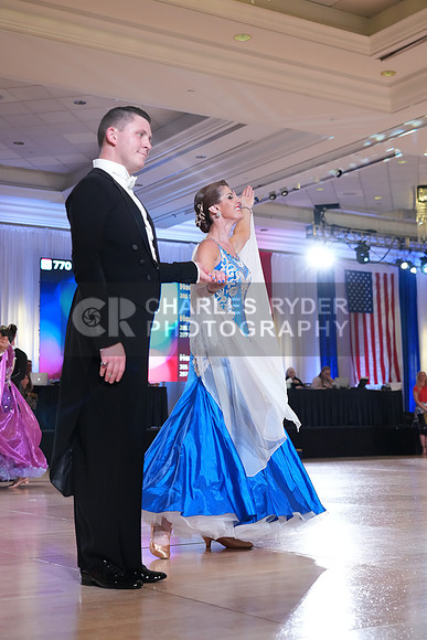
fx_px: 907
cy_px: 320
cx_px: 214
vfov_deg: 38.9
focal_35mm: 51
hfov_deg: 26.5
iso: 3200
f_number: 4
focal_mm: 51
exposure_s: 1/400
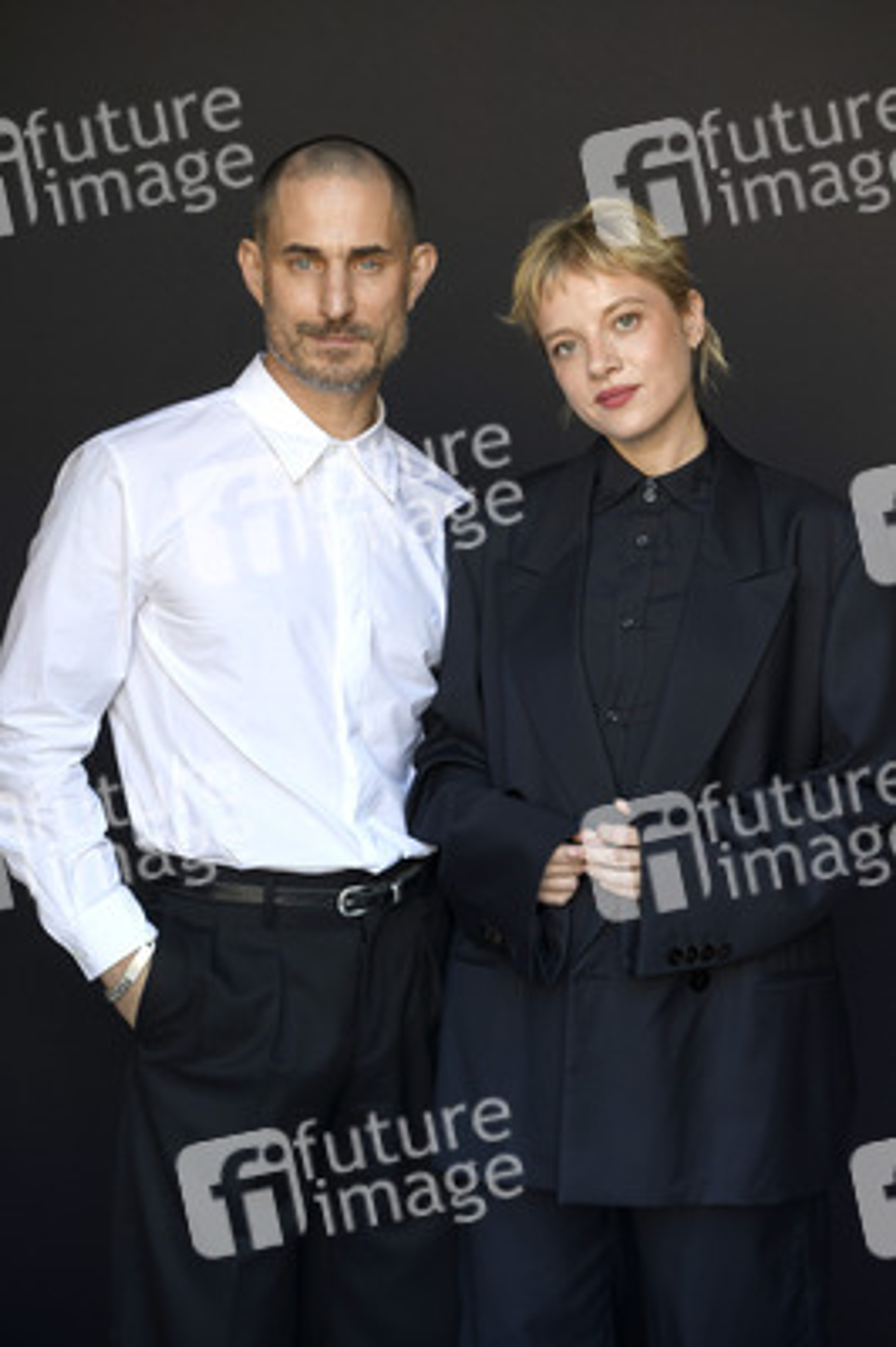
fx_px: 2618
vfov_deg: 28.9
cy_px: 674
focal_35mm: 70
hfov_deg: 19.4
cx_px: 448
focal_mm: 70
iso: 800
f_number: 5
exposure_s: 1/320
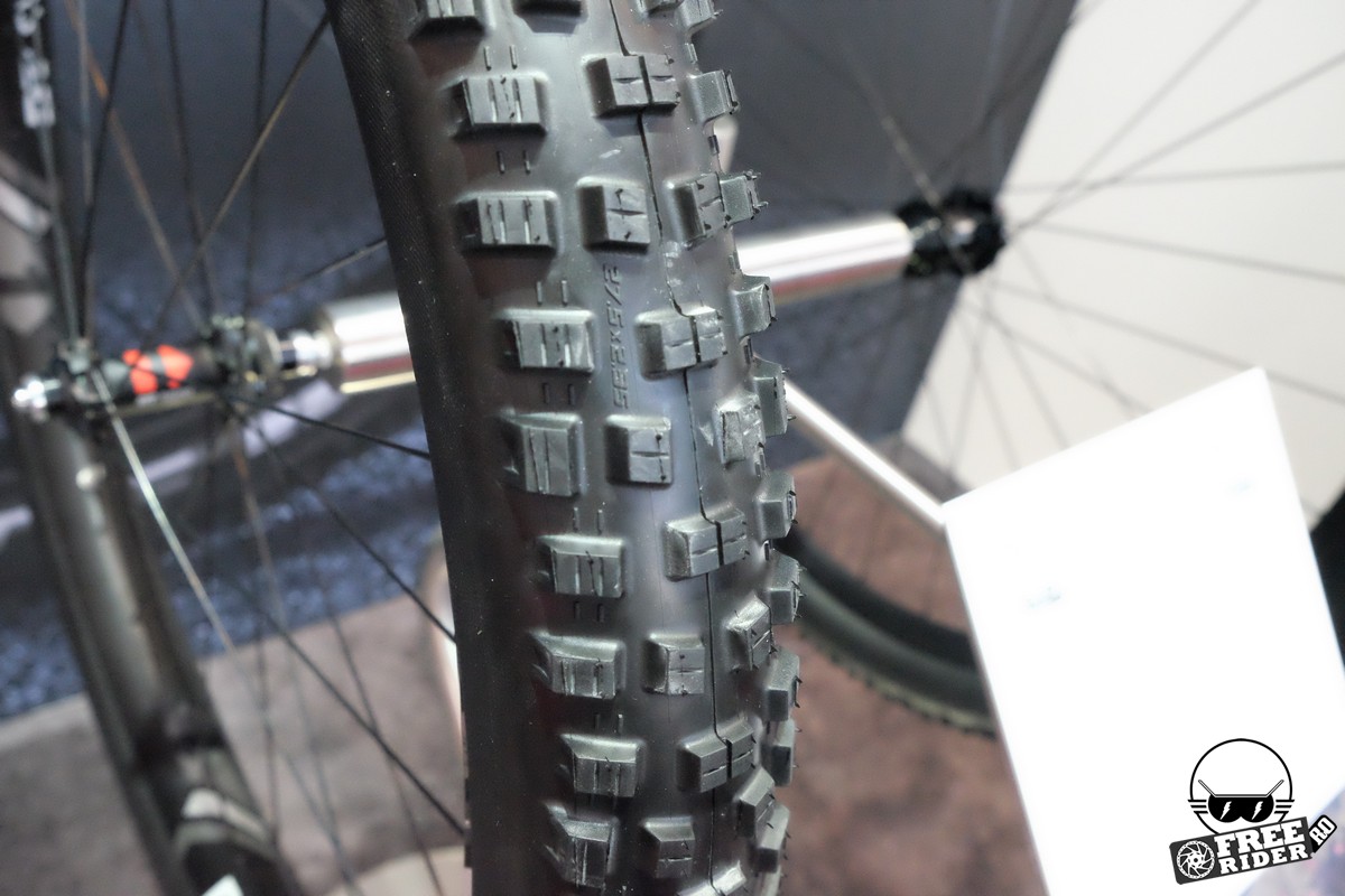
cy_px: 448
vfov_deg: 45.0
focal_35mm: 29
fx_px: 1083
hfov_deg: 63.7
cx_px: 672
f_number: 5.6
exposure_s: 1/280
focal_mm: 19.6
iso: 12800
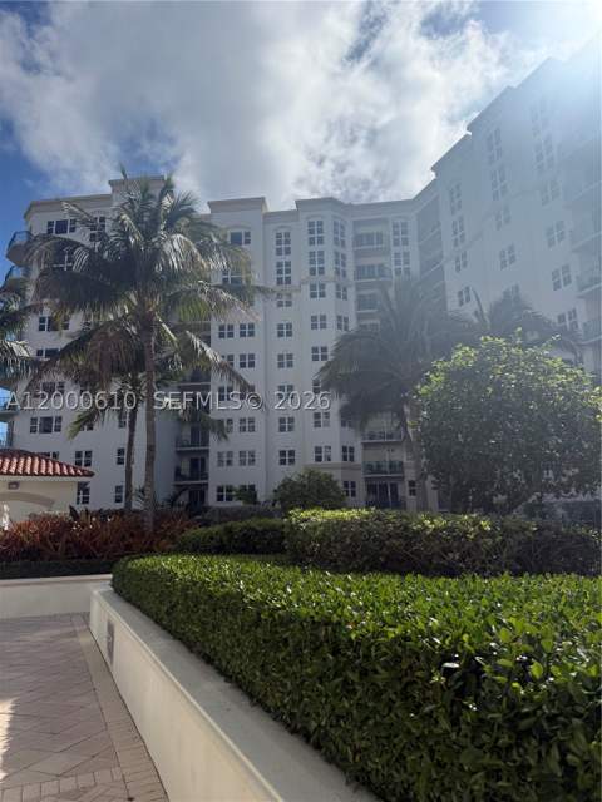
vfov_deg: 71.6
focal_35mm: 24
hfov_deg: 56.8
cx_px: 301
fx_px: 557
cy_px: 401
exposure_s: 1/11905
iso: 100
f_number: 1.78
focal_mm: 6.76
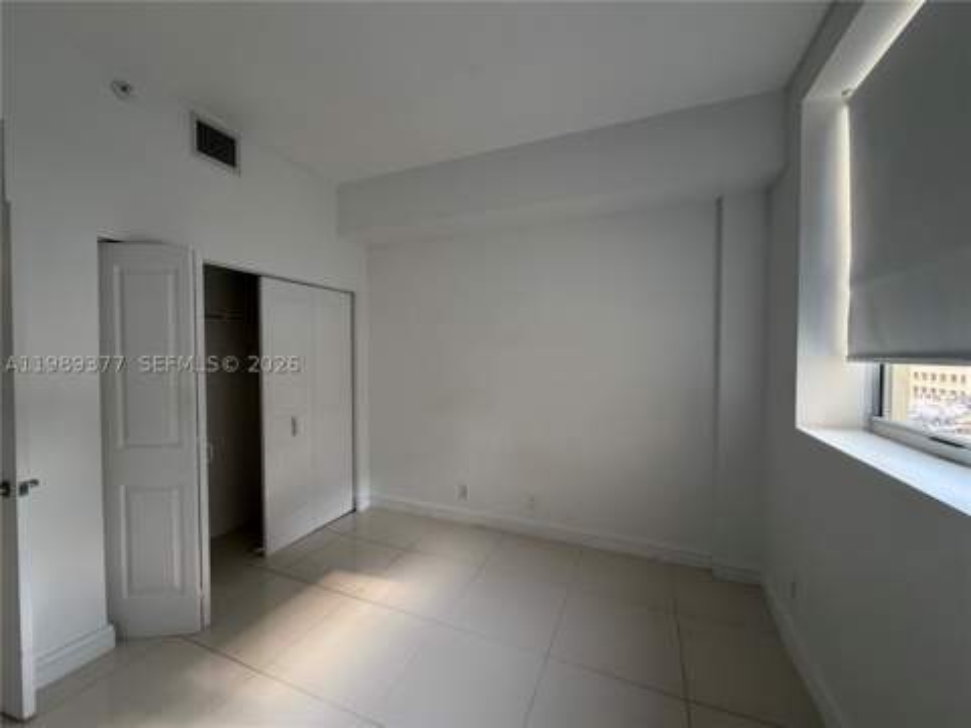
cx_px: 486
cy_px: 364
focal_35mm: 14
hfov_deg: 102.1
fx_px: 393
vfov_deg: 85.7
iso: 160
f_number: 2.2
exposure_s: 1/60
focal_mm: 2.22
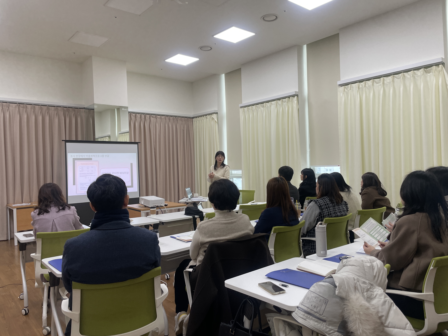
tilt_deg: +0.9
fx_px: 336
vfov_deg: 53.1
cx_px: 224
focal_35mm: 26
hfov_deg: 67.3
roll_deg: +1.7
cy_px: 168
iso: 80
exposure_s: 1/120
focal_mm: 4.2
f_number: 1.6
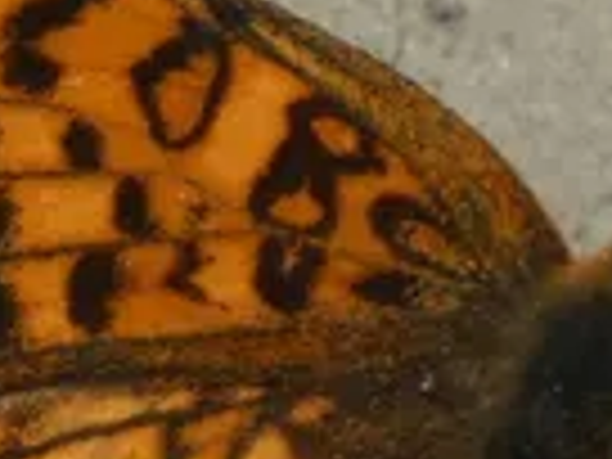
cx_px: 454
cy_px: 428
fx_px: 66458
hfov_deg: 0.5
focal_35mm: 3759
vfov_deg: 0.4
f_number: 5.6
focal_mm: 143.4
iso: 80
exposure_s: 1/800
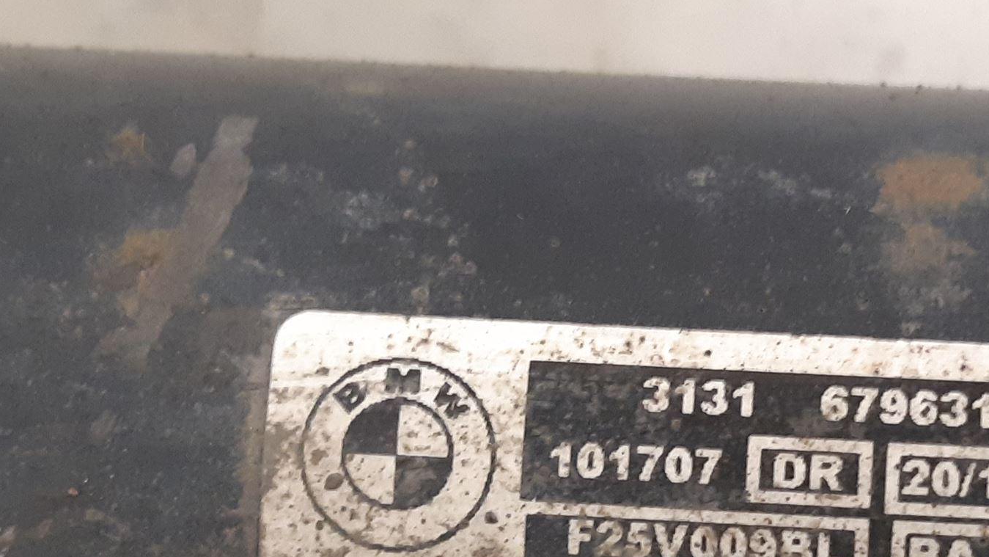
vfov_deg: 26.6
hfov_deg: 46.0
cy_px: 526
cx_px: 715
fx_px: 1128
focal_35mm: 43
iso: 320
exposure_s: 1/25
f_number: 1.7
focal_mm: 3.93
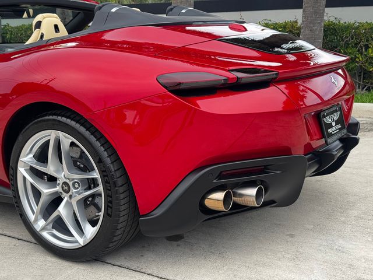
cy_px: 140
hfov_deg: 39.7
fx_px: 517
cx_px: 186
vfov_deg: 30.3
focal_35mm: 48
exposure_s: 1/302
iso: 64
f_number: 1.78
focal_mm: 6.76
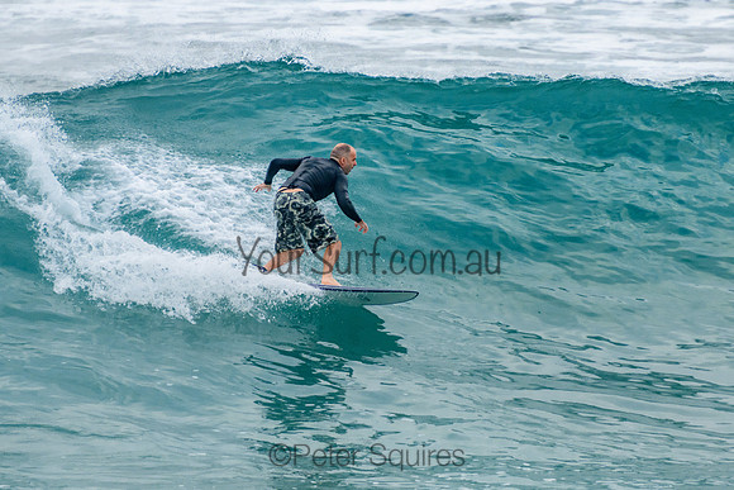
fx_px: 11204
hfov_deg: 3.8
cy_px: 186
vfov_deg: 2.5
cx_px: 373
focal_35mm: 549
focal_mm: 400
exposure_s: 1/1250
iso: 500
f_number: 5.6
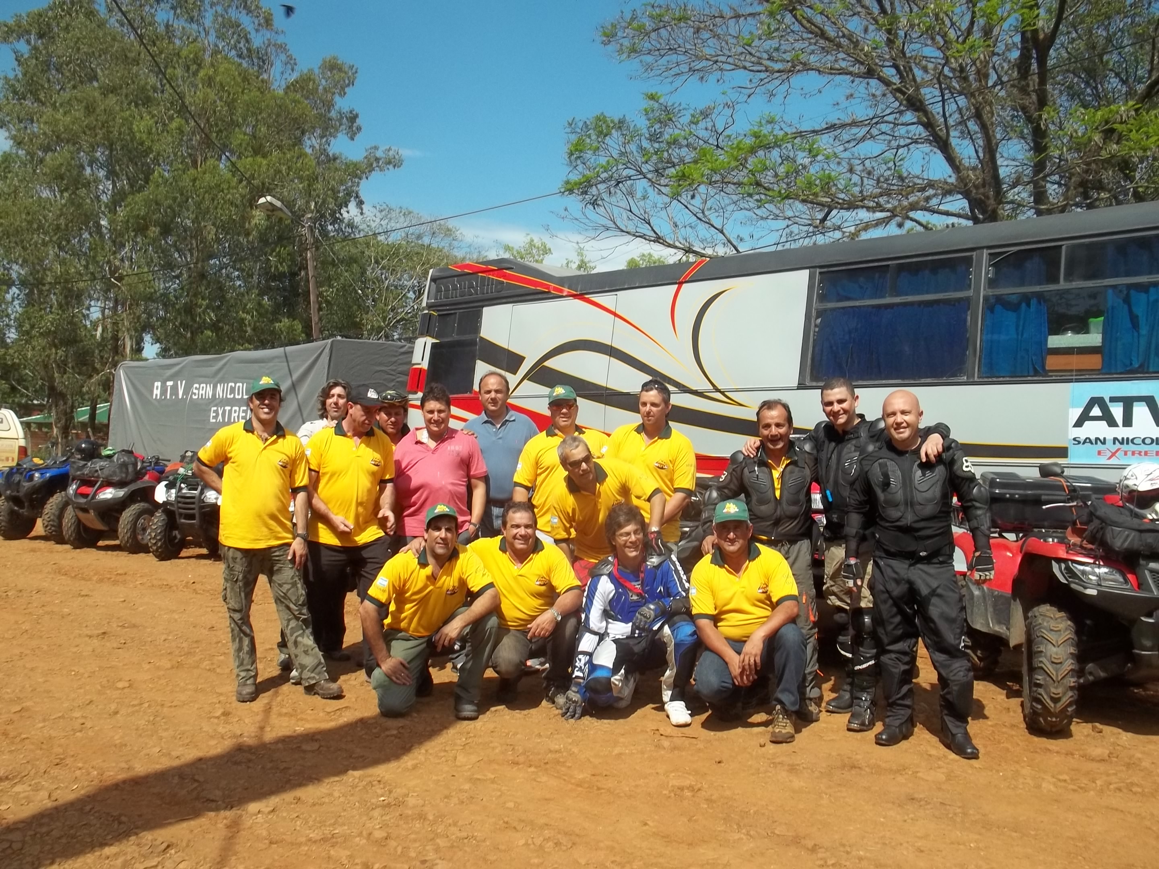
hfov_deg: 55.4
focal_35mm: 33
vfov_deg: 42.9
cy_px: 434
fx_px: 1105
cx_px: 580
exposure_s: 1/160
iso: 64
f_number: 8
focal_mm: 5.9
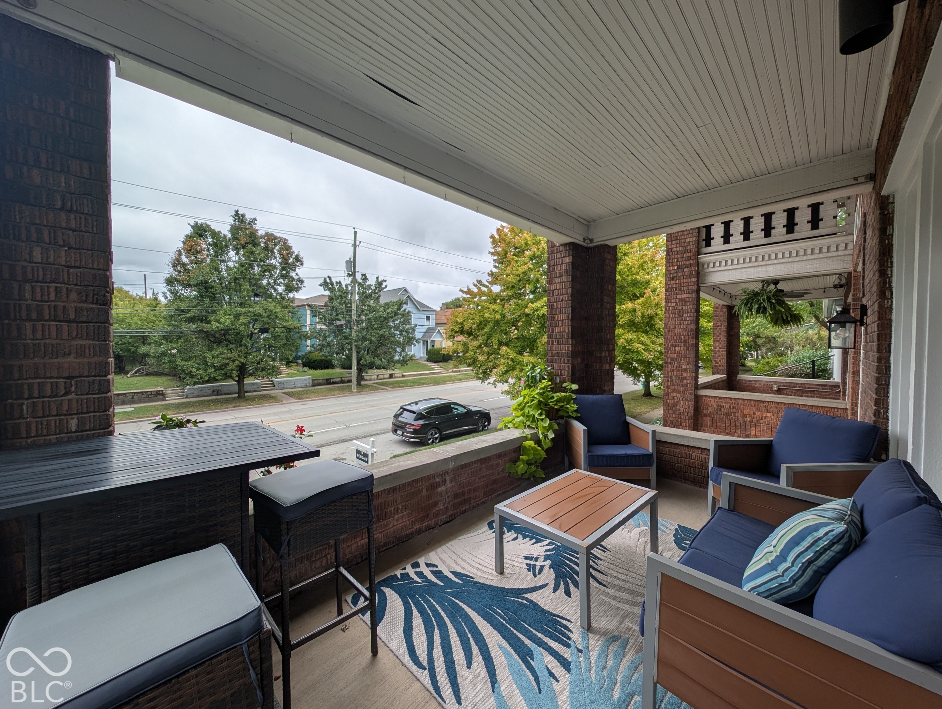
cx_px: 471
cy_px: 354
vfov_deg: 94.6
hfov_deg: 110.5
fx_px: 327
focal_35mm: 12
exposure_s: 1/897
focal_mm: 2.23
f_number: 1.95
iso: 42
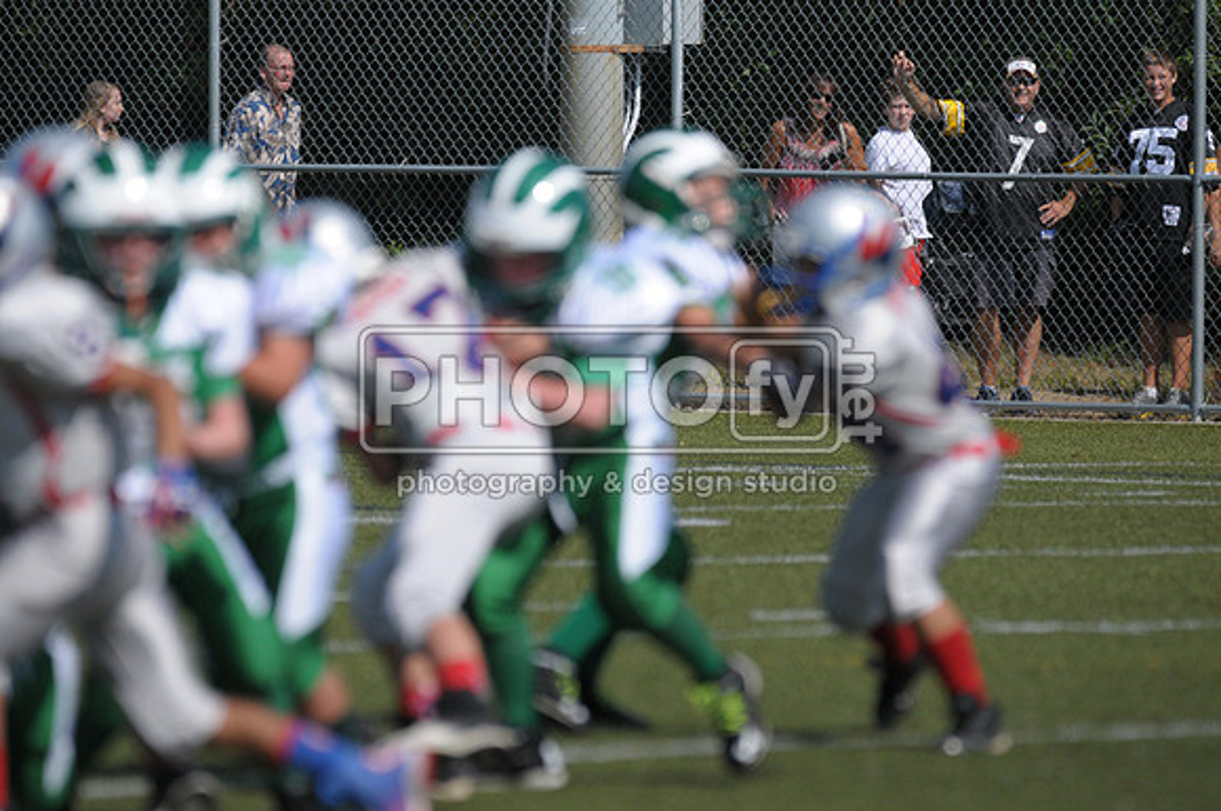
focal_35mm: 435
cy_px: 406
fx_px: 14733
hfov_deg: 4.7
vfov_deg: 3.2
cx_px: 610
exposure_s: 1/8000
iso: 640
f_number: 4
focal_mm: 290
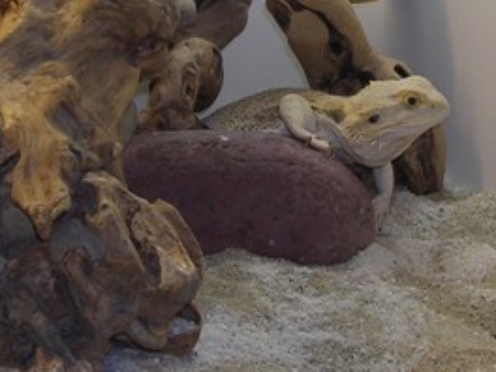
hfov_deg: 21.3
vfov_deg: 15.8
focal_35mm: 92
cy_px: 15
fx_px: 1318
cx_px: 224
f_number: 2.8
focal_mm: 5.8
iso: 100
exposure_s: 1/30
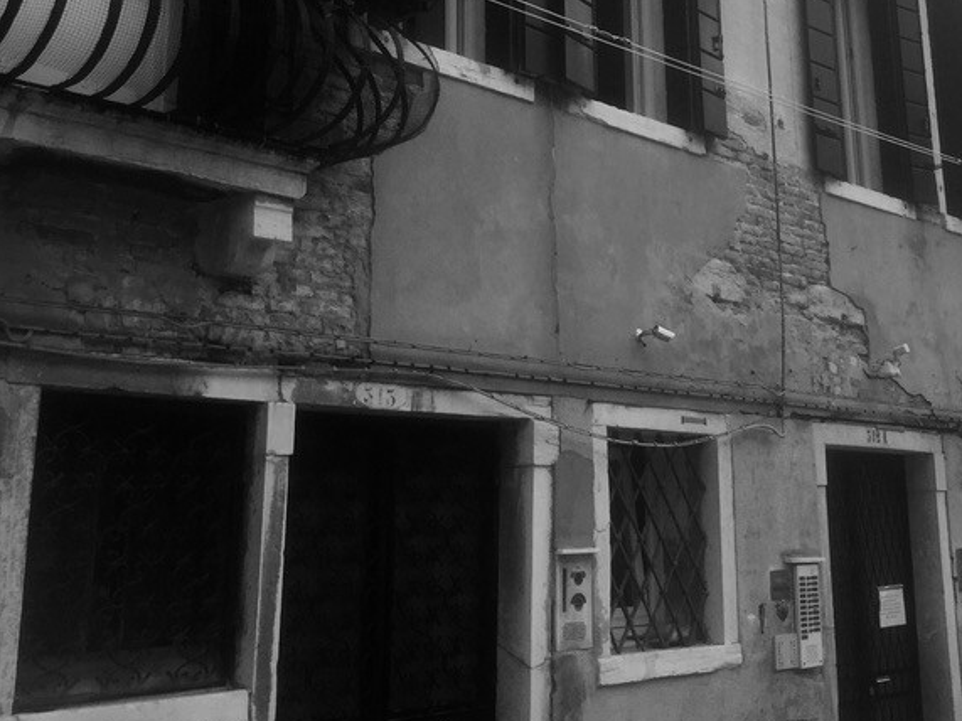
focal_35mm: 52
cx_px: 748
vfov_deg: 27.4
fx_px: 1445
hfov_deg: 35.8
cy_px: 138
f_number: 2.2
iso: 32
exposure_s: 1/1099
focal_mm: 4.15
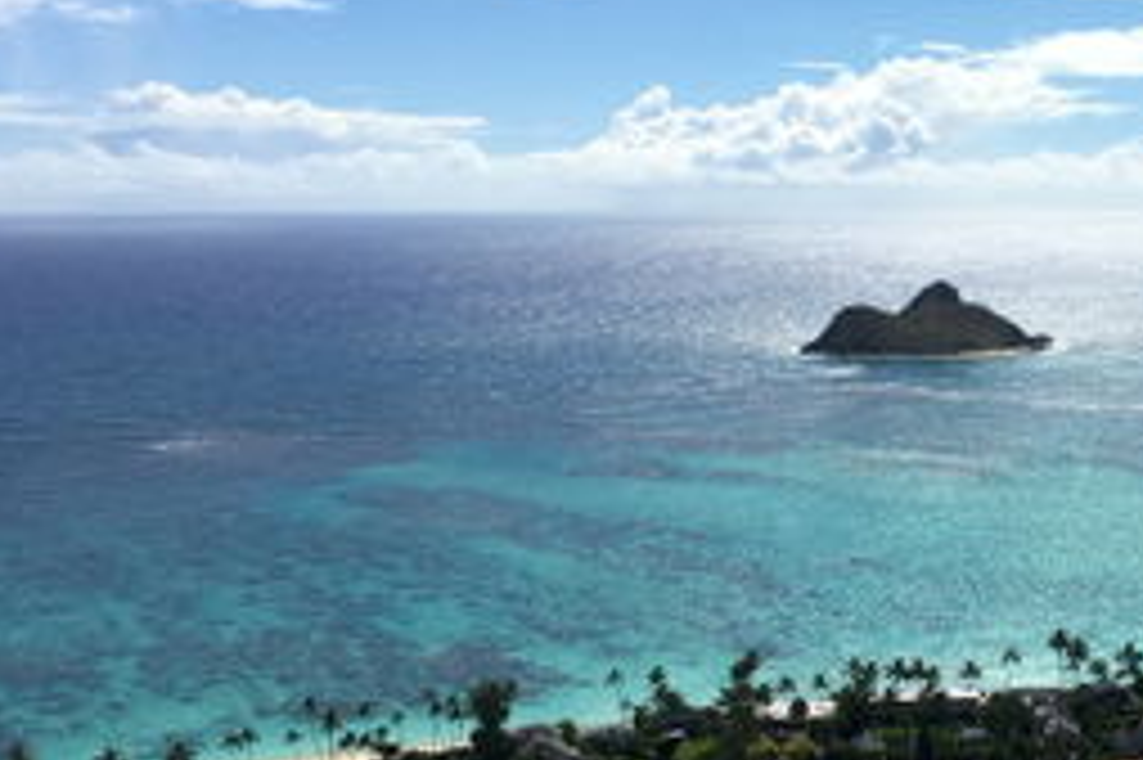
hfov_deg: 33.0
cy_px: 423
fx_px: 1809
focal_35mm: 57
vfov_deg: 23.7
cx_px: 1066
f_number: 2.2
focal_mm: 4.15
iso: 25
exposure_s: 1/4808
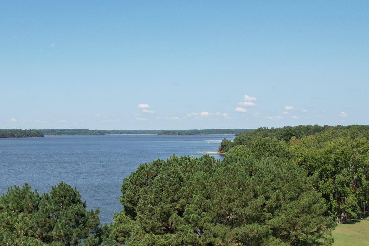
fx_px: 482
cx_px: 109
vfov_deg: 28.2
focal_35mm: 47
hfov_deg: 41.1
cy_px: 184
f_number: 2.8
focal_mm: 8.38
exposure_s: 1/1600
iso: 100
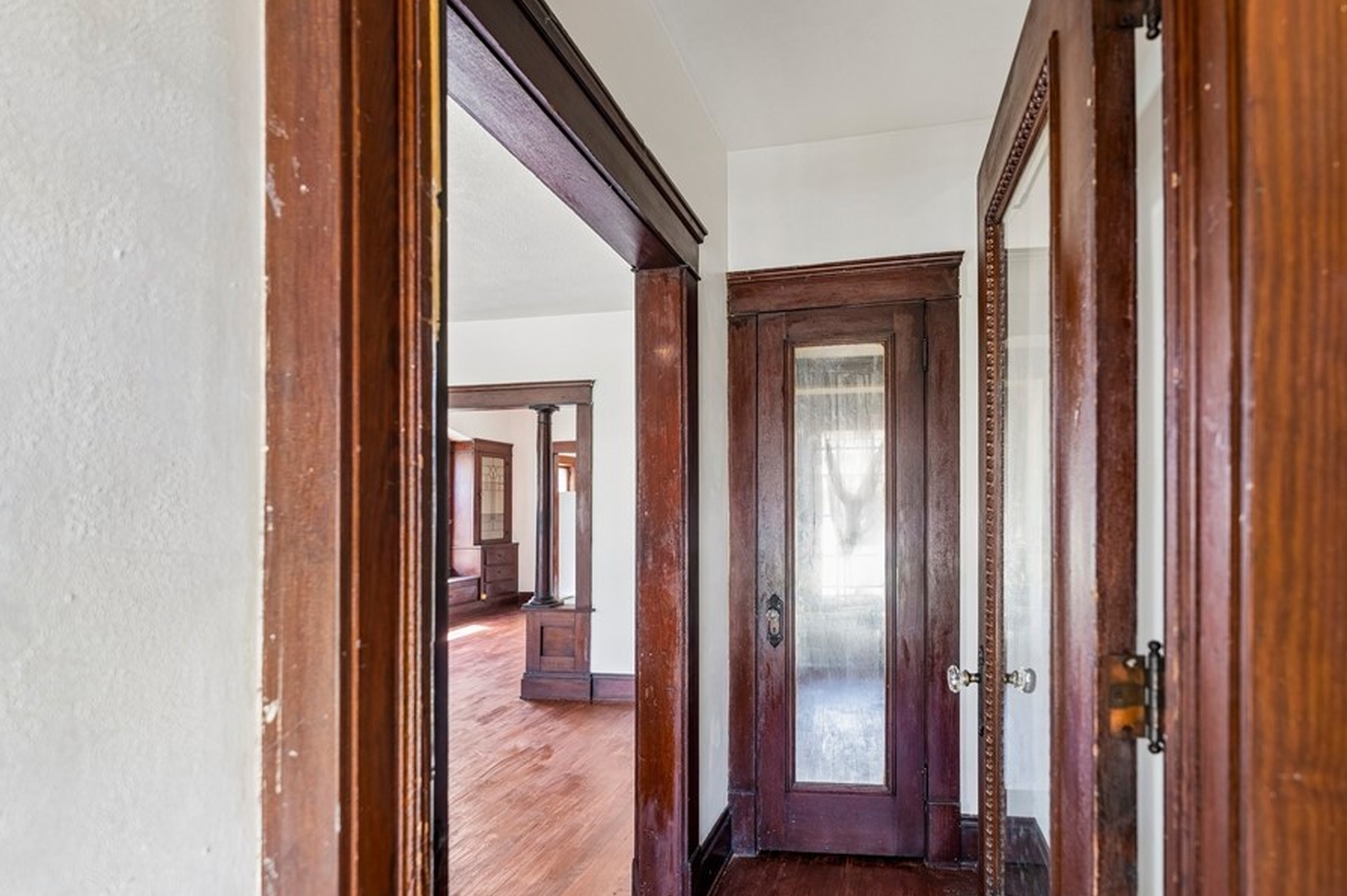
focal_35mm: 17
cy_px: 493
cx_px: 783
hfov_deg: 92.5
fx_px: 636
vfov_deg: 70.2
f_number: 2.8
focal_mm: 14
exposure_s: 1/10
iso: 200
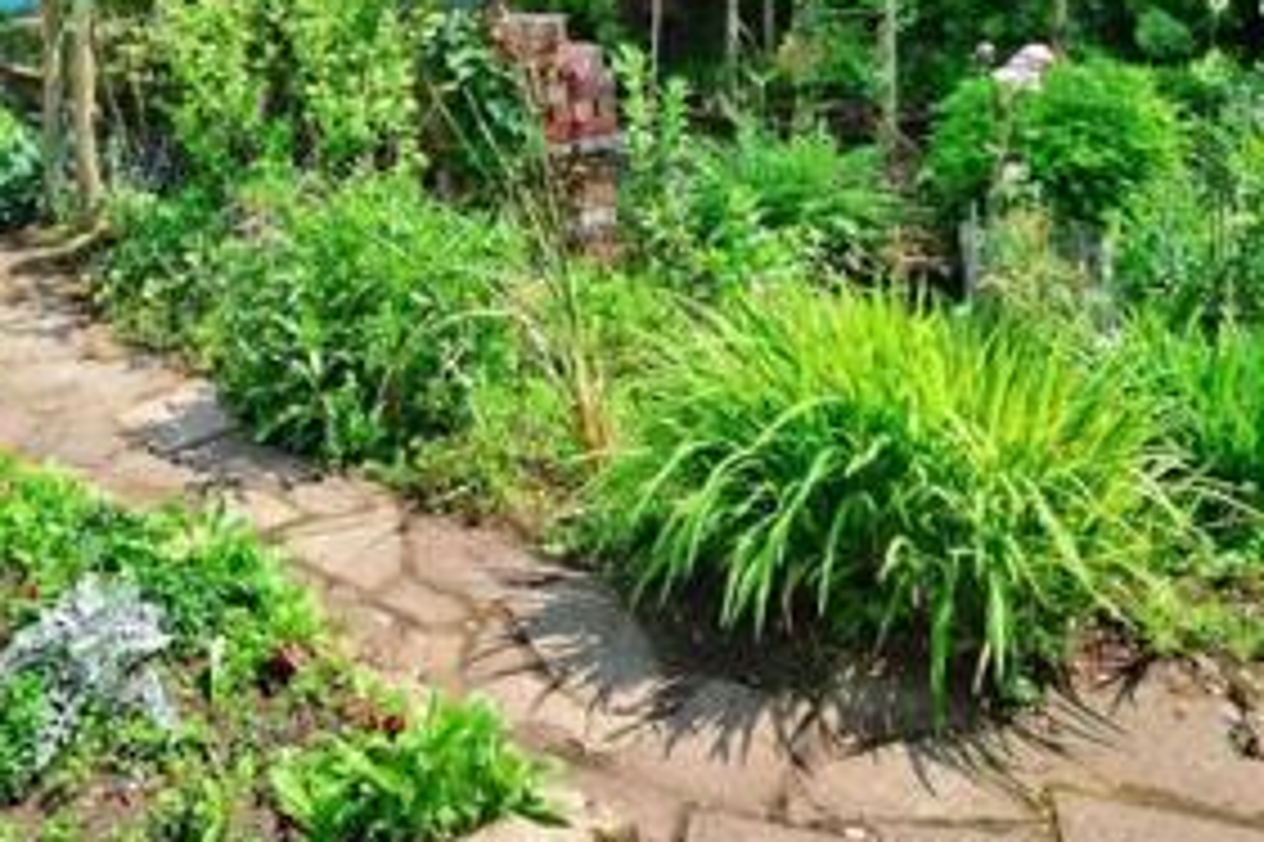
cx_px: 364
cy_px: -88
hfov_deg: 52.7
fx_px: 1228
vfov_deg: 33.0
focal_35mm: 35
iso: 200
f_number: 8
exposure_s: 1/250
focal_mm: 10
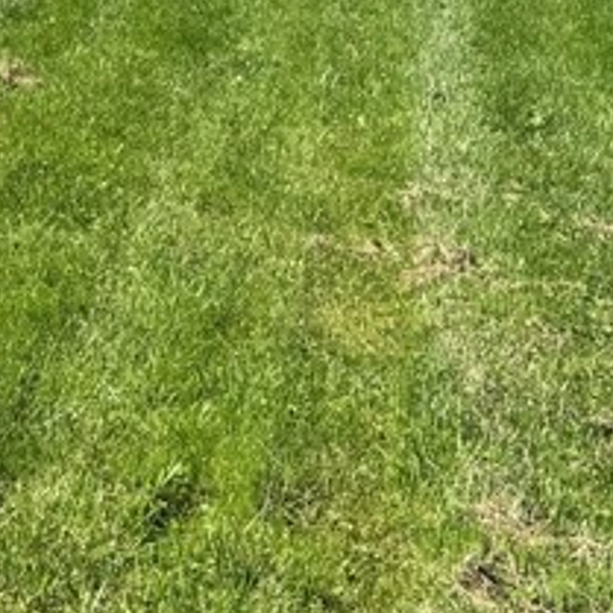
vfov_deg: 16.0
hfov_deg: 16.0
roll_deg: +0.8
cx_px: -138
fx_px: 2084
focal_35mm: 104
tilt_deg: +0.5
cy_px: -153
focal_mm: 6.76
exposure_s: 1/3413
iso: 80
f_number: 1.78
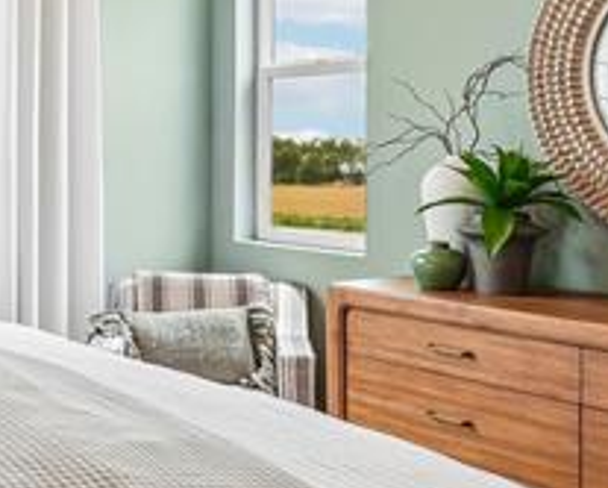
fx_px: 1017
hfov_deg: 30.7
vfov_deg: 26.9
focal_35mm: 56
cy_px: 173
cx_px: -9
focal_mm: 13
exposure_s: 1/60
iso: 100
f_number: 8
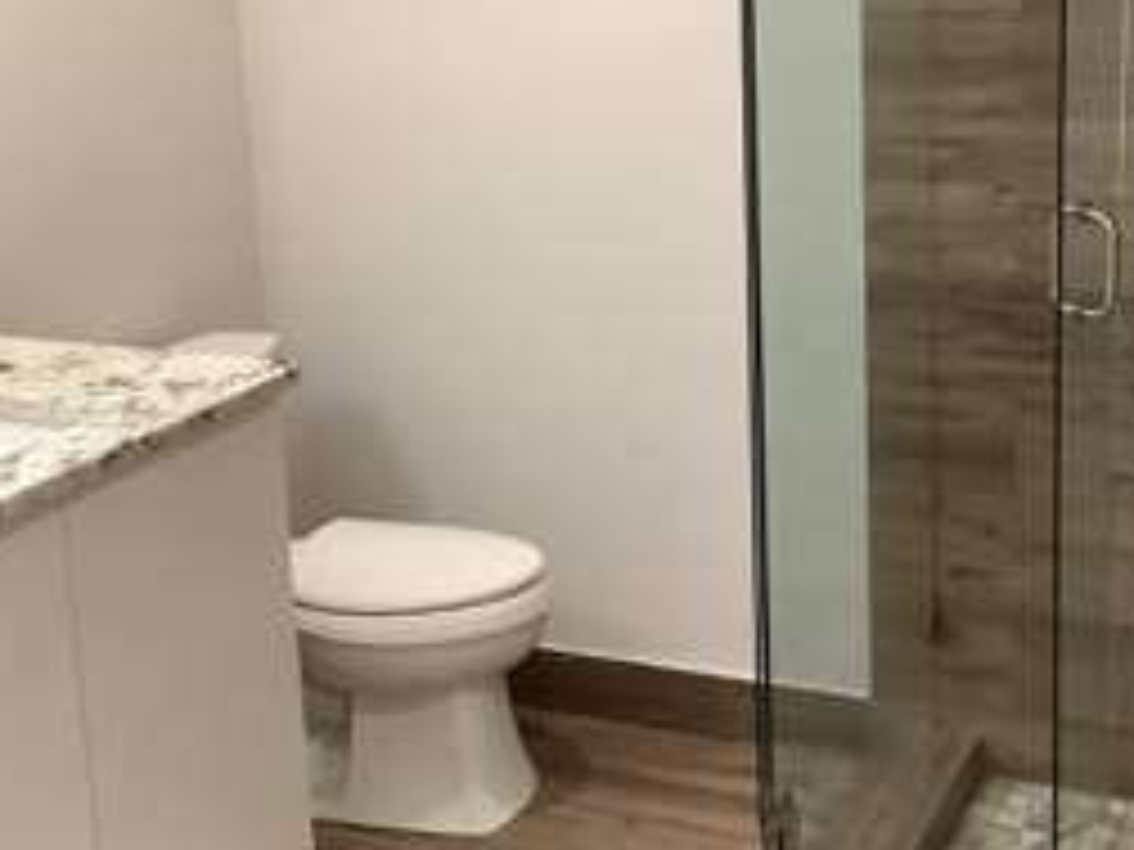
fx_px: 1933
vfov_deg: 24.7
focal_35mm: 59
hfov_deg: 32.6
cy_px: 295
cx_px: 698
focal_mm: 3.3
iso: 160
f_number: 2.4
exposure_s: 1/50
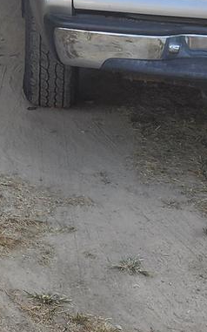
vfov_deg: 13.7
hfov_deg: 9.1
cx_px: -270
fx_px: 1183
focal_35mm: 131
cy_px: -318
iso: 12
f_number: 1.8
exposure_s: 1/183
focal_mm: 6.4
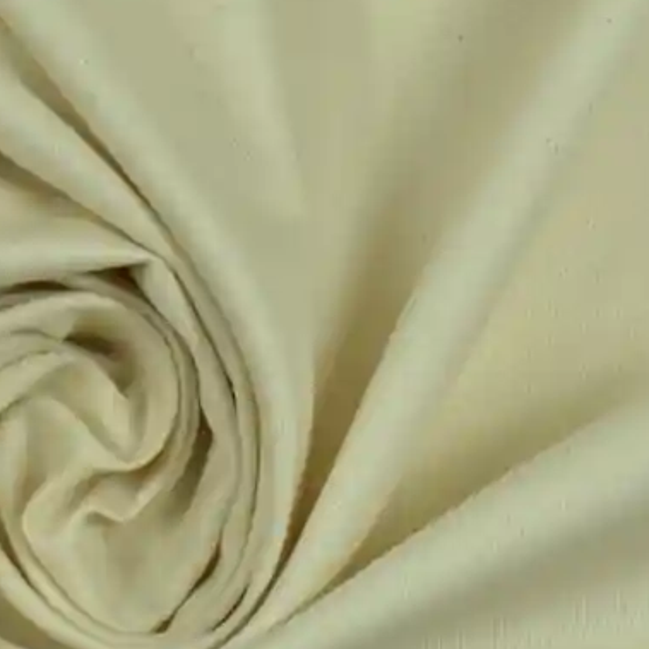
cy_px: 463
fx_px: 3927
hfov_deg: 9.4
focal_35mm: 185
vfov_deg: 9.4
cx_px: 67
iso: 100
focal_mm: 55
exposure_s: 1/8
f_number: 10
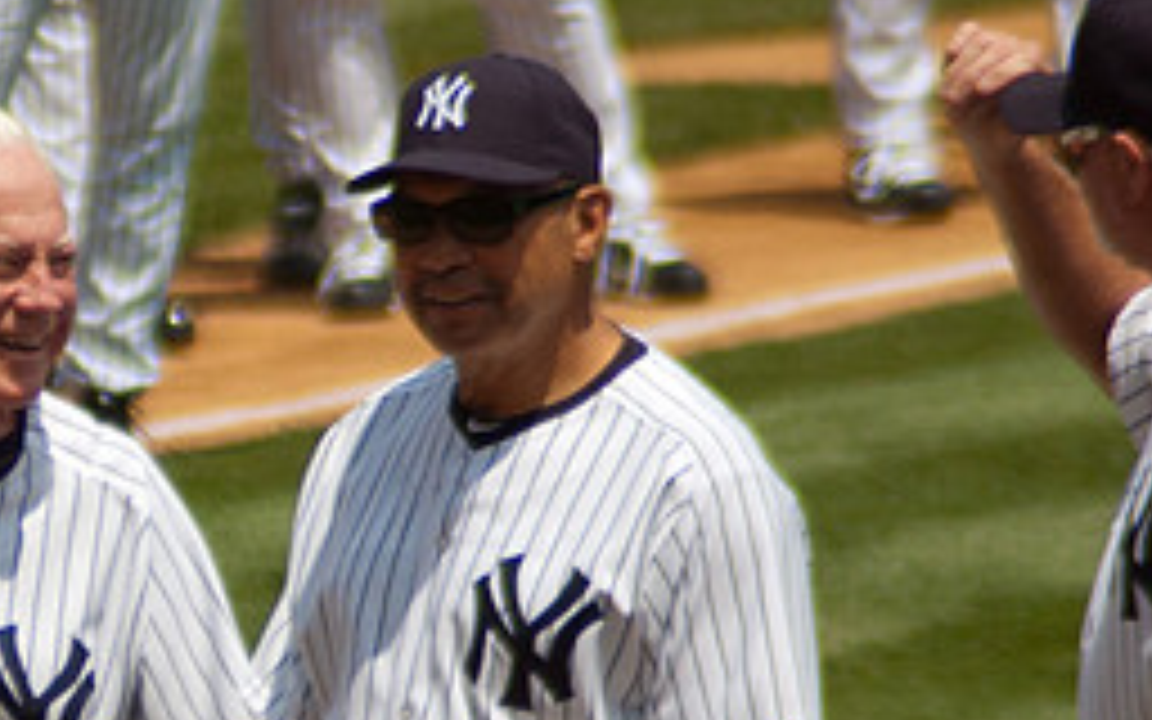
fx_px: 35634
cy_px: 825
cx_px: 41
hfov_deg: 1.9
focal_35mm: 1135
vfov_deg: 1.2
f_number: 5.6
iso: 320
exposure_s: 1/2000
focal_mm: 300
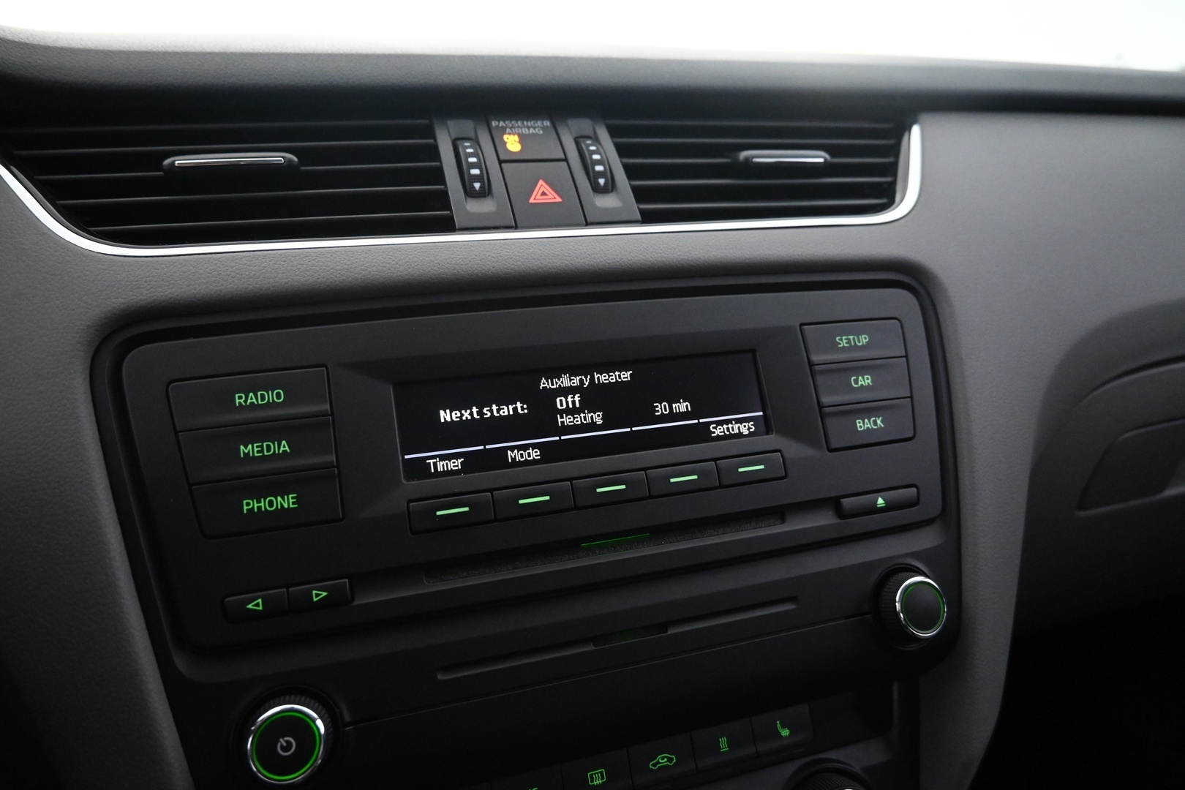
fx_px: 790
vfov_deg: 53.1
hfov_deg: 73.7
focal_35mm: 24
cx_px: 592
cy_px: 395
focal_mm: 16
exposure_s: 1/60
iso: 4000
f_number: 4
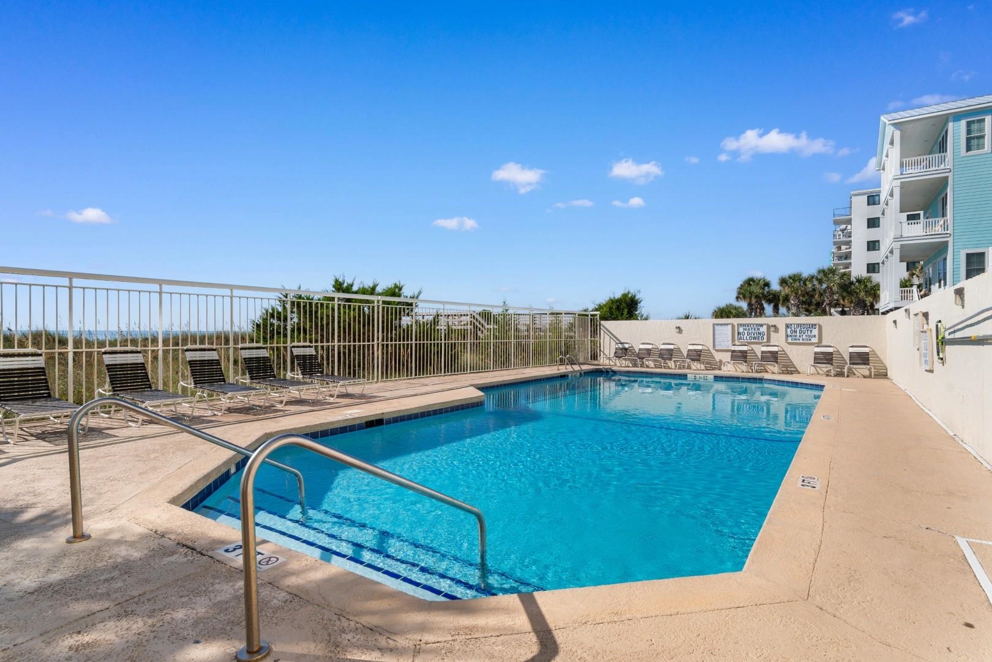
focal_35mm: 18
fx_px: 496
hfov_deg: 90.0
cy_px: 331
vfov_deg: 67.4
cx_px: 496
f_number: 10
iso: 100
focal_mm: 12
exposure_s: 1/400
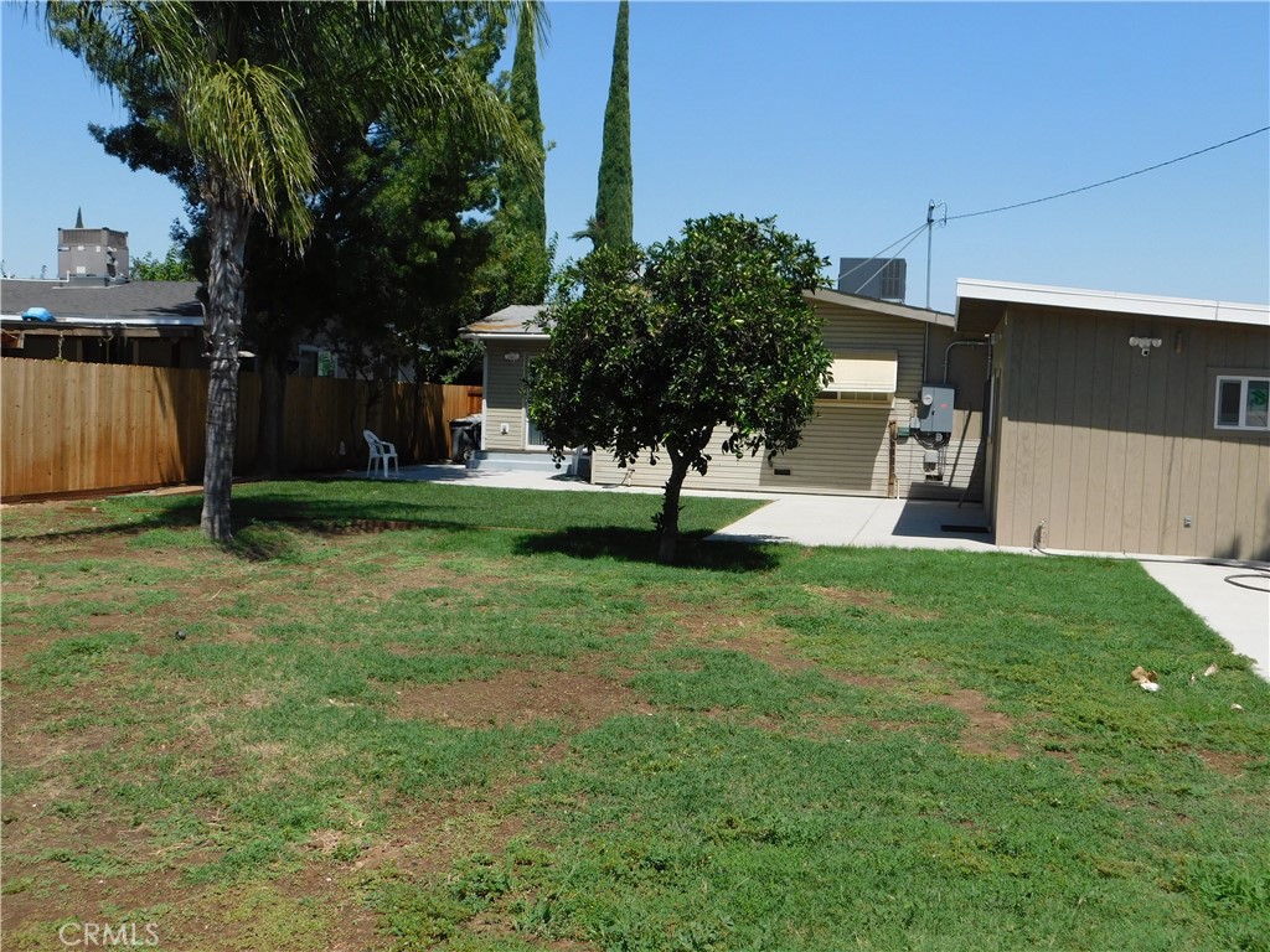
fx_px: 1321
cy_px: 476
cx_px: 635
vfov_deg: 39.7
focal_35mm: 36
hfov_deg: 51.4
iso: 125
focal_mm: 6.3
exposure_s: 1/400
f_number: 7
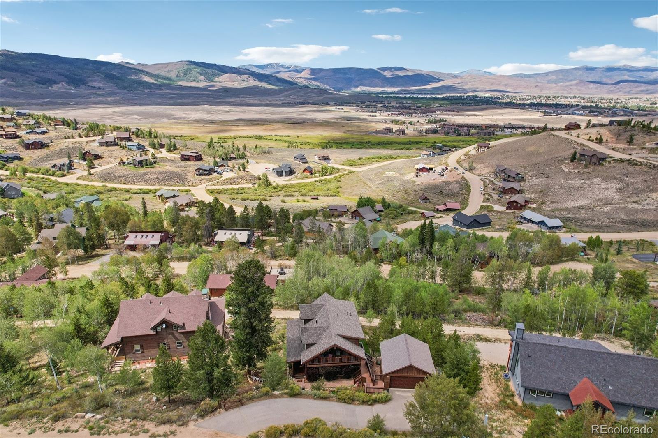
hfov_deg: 78.6
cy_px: 219
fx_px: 402
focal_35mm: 22
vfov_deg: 57.2
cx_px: 329
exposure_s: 1/500
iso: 140
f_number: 2.8
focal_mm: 8.4
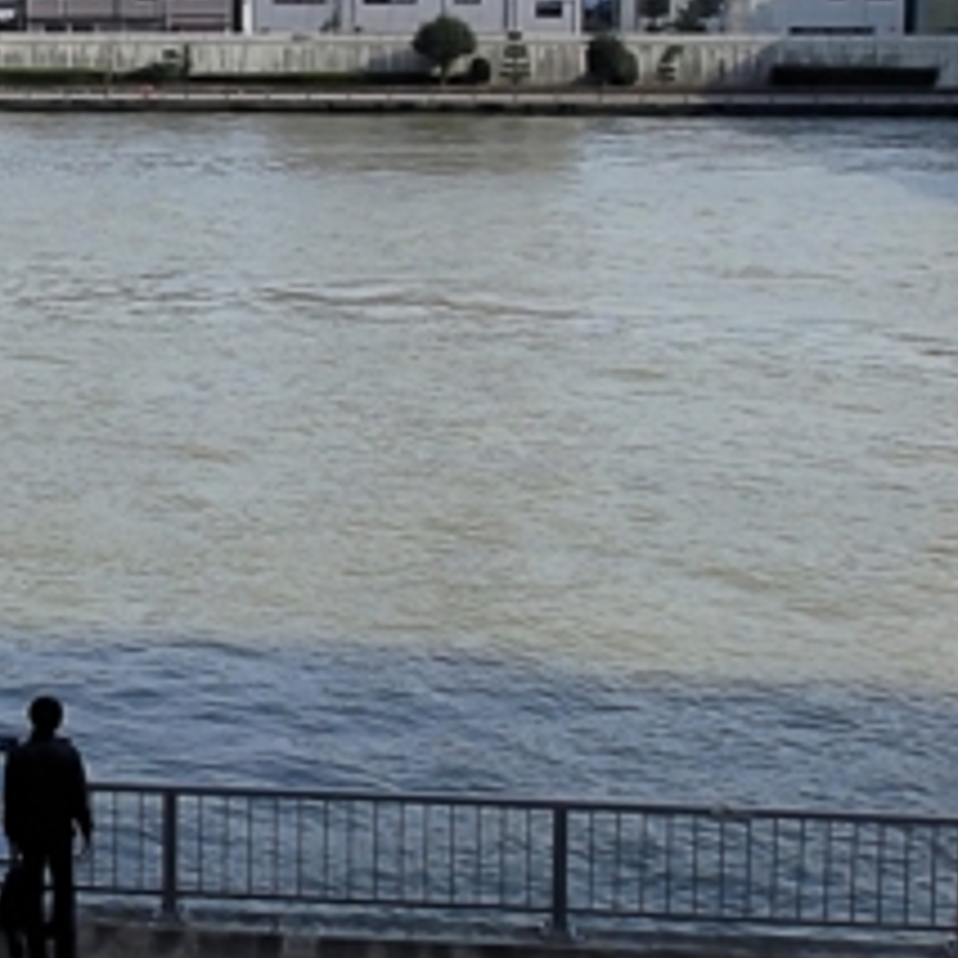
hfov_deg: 21.9
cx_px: -189
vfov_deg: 23.0
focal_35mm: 73
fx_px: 2286
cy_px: 72
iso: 80
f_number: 4.5
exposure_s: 1/500
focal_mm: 4
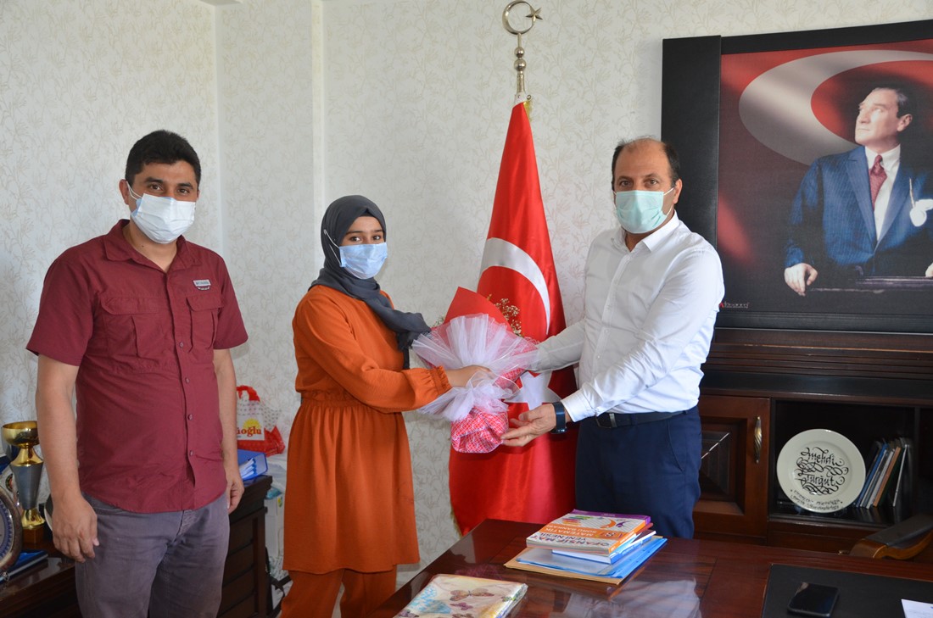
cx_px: 466
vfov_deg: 34.1
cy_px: 309
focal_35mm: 39
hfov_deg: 49.6
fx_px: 1009
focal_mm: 26
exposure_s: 1/60
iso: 800
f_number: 3.8
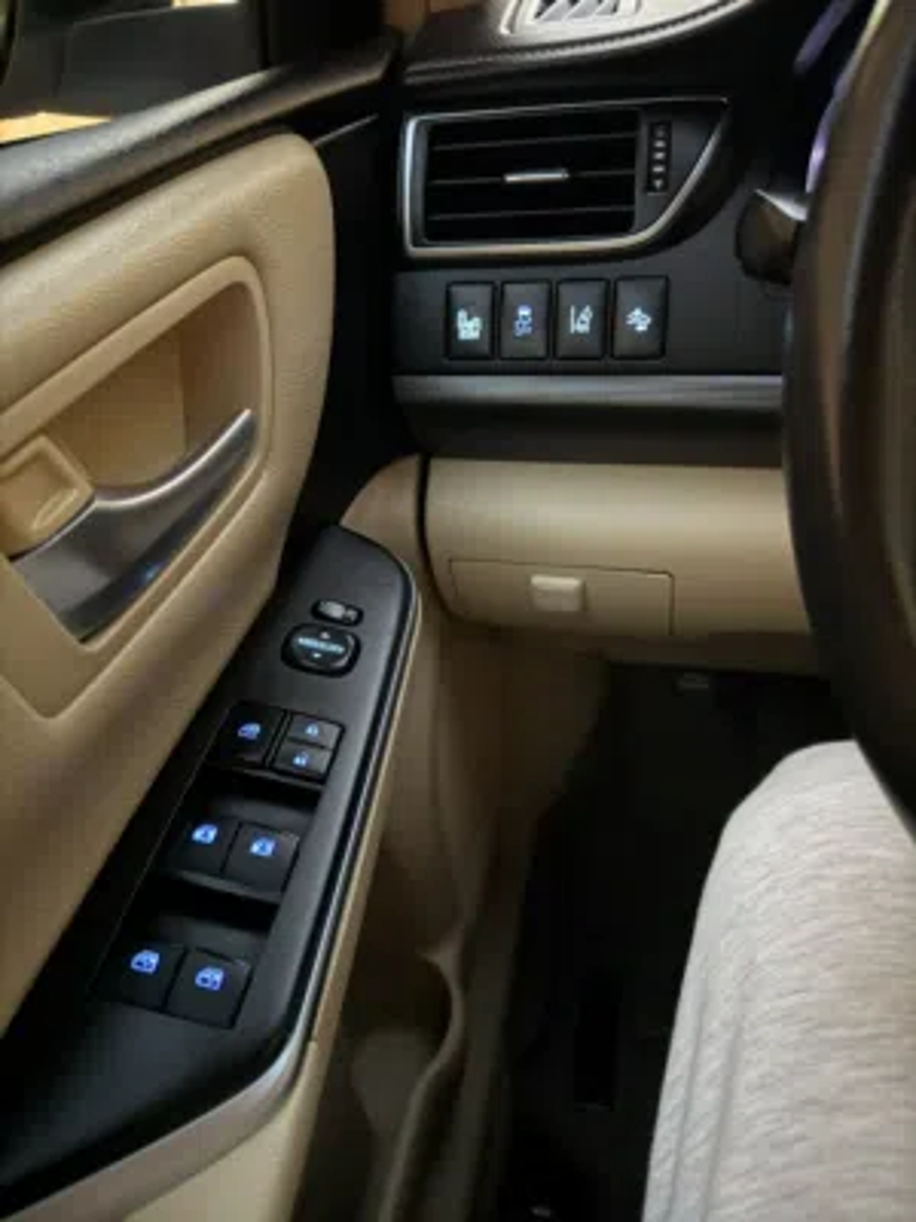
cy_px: 611
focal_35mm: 24
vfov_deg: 71.6
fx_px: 847
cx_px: 458
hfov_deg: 56.8
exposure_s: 1/5
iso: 2500
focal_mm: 6.76
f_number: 1.78
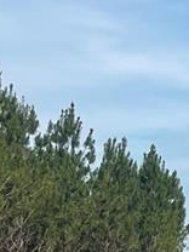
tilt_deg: -3.4
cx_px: 536
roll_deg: -0.6
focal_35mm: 185
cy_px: 400
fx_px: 1347
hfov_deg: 7.3
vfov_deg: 10.3
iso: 32
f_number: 1.6
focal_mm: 5.1
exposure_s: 1/4049
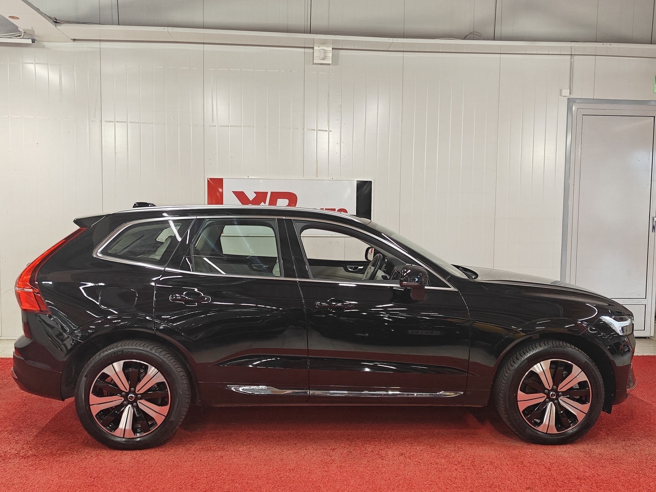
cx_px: 328
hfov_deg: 58.4
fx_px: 587
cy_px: 246
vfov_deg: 45.4
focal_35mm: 31
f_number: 1.8
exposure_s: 1/90
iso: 100
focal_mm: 5.59
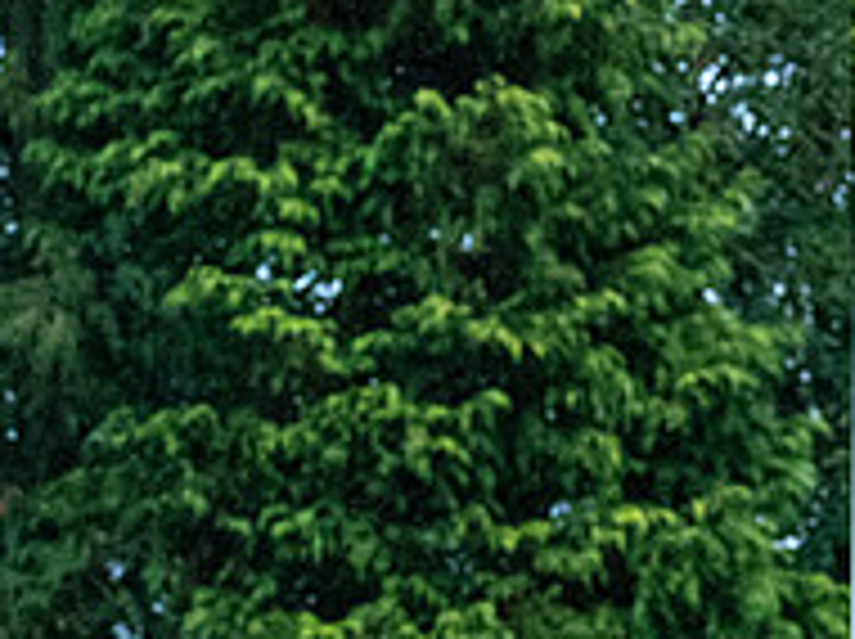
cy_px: 656
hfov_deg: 3.3
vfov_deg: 2.4
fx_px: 15023
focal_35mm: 609
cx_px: 216
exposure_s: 1/400
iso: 10000
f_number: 6.3
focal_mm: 135
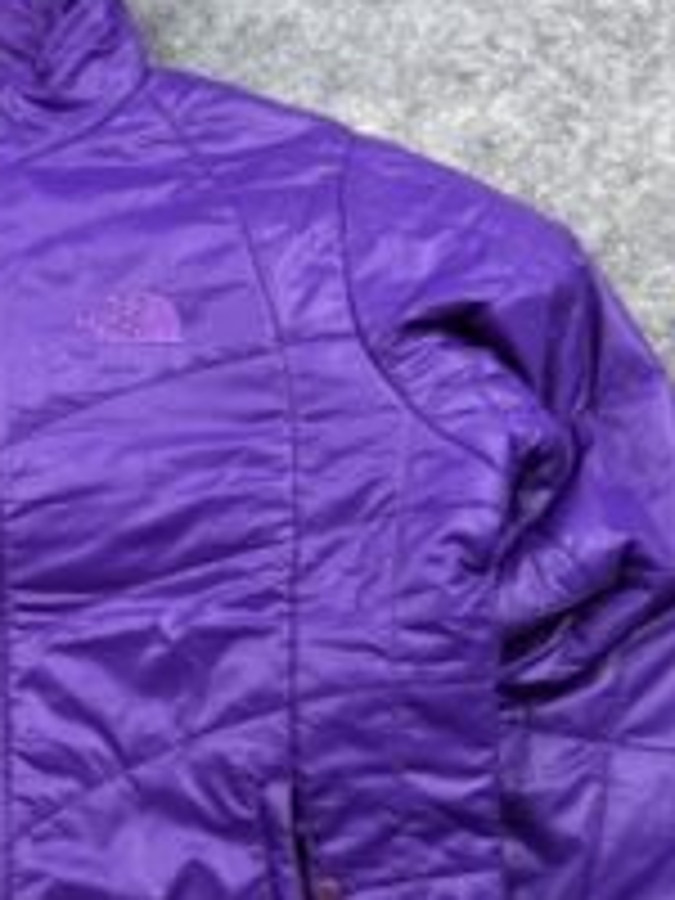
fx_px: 1664
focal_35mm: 64
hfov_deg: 22.1
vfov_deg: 30.0
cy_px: 601
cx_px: -4
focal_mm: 6.76
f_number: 1.78
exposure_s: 1/100
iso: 50
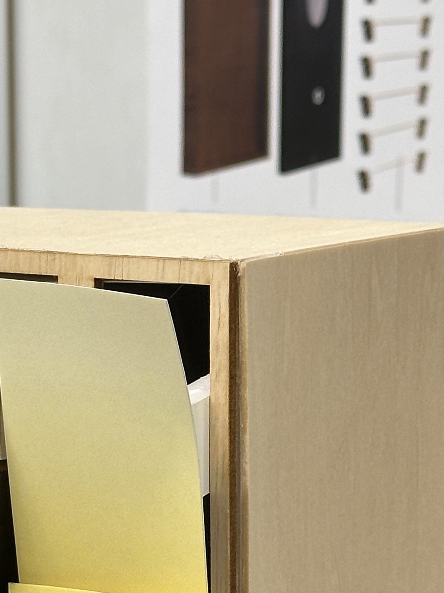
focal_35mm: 149
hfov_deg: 9.9
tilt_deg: -9.8
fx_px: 2549
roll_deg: +0.2
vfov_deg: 13.2
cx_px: 100
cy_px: 504
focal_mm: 6.86
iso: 80
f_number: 1.78
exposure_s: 1/50
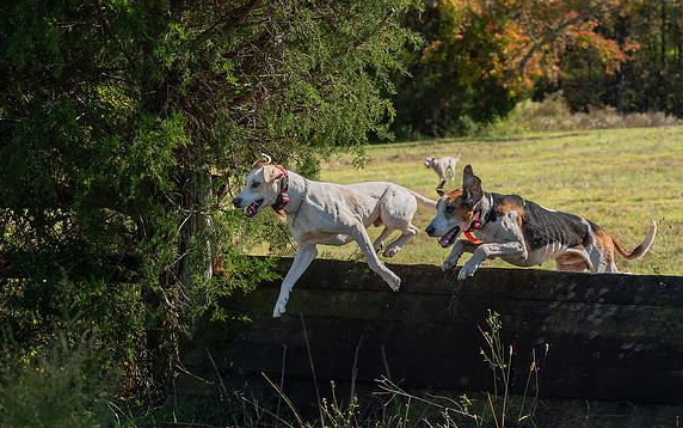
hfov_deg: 18.6
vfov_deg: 11.7
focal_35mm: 112
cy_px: 194
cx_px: 356
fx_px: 2086
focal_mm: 70
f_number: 4
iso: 320
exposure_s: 1/800
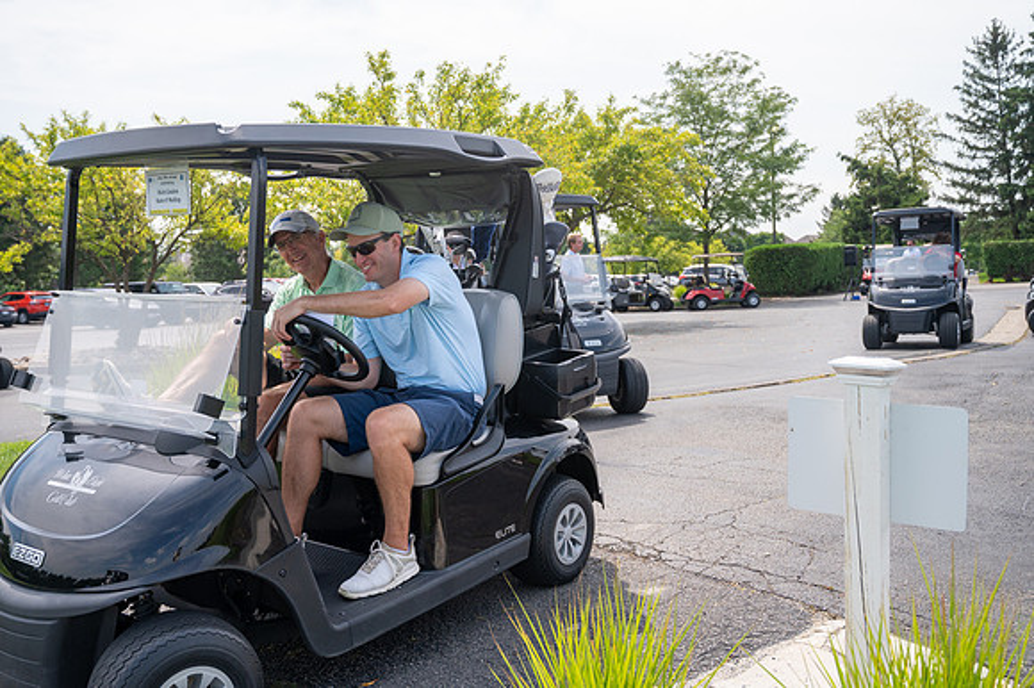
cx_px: 517
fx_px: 1005
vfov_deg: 37.8
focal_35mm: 35
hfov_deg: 54.5
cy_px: 344
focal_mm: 35
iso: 250
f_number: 5
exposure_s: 1/1250
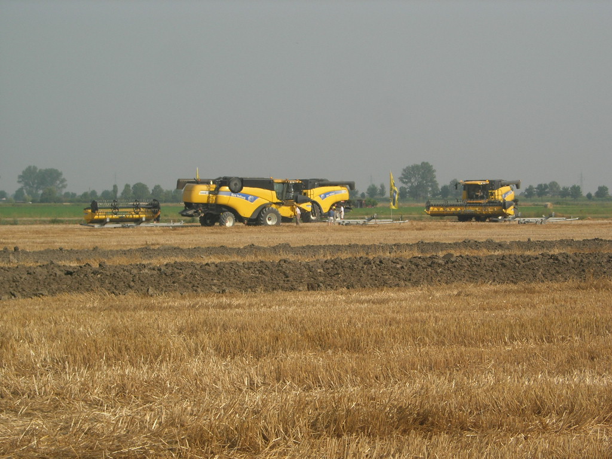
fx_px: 1998
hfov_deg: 17.4
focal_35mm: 113
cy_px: 230
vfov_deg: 13.1
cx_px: 306
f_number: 8.2
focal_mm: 23.4
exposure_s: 1/255
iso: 64
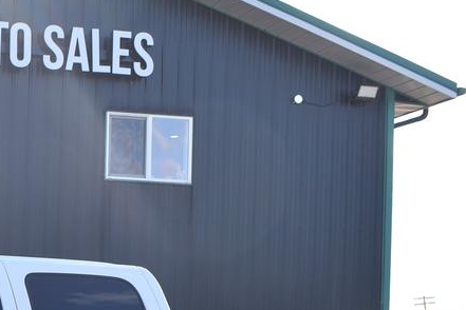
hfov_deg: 20.4
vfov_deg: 14.6
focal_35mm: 91
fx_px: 1184
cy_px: 353
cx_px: -133
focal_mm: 21
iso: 200
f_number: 8
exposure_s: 1/250
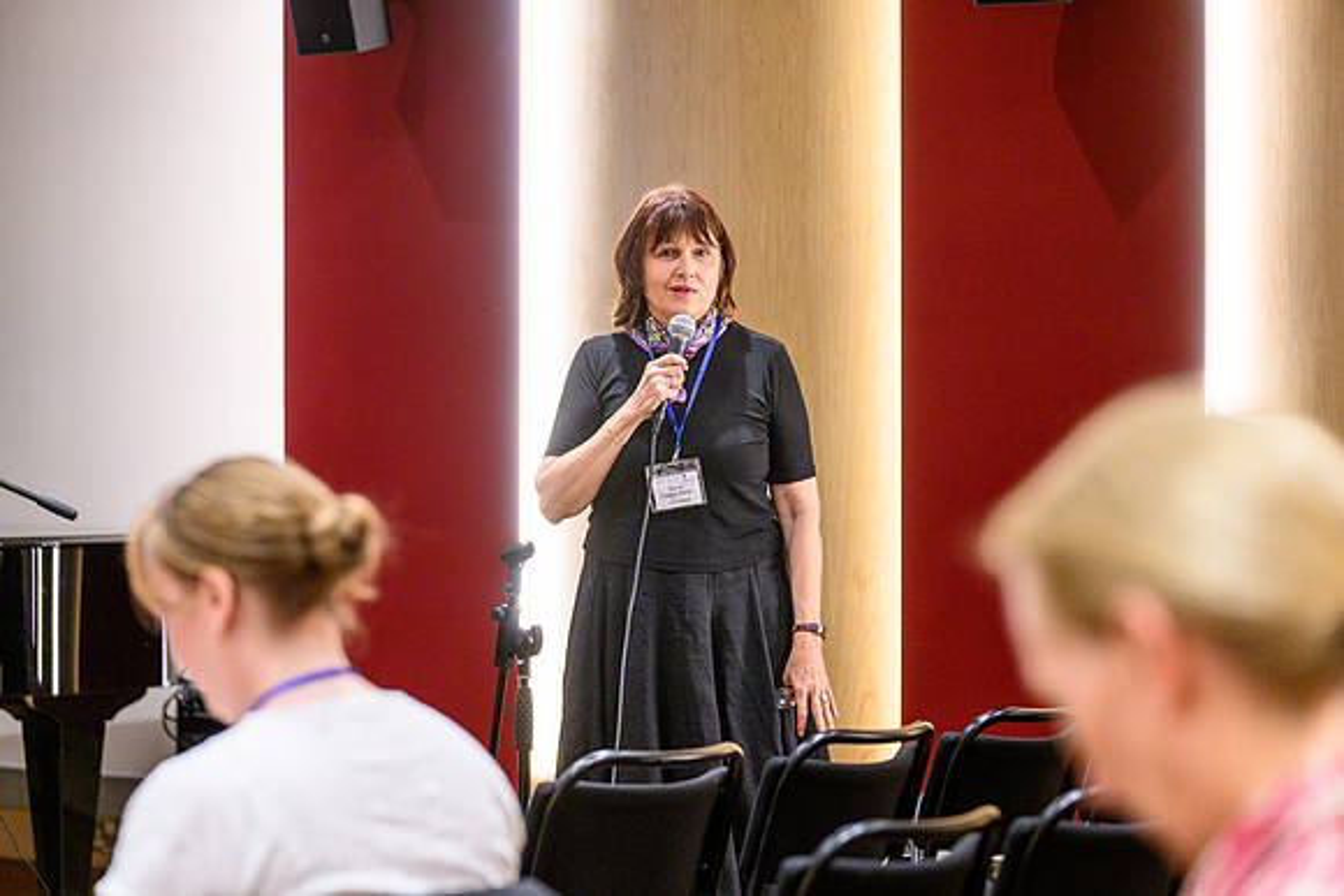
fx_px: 3662
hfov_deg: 20.8
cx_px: 672
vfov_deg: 14.0
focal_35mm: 98
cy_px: 448
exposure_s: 1/125
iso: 2500
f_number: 2.7
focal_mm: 98
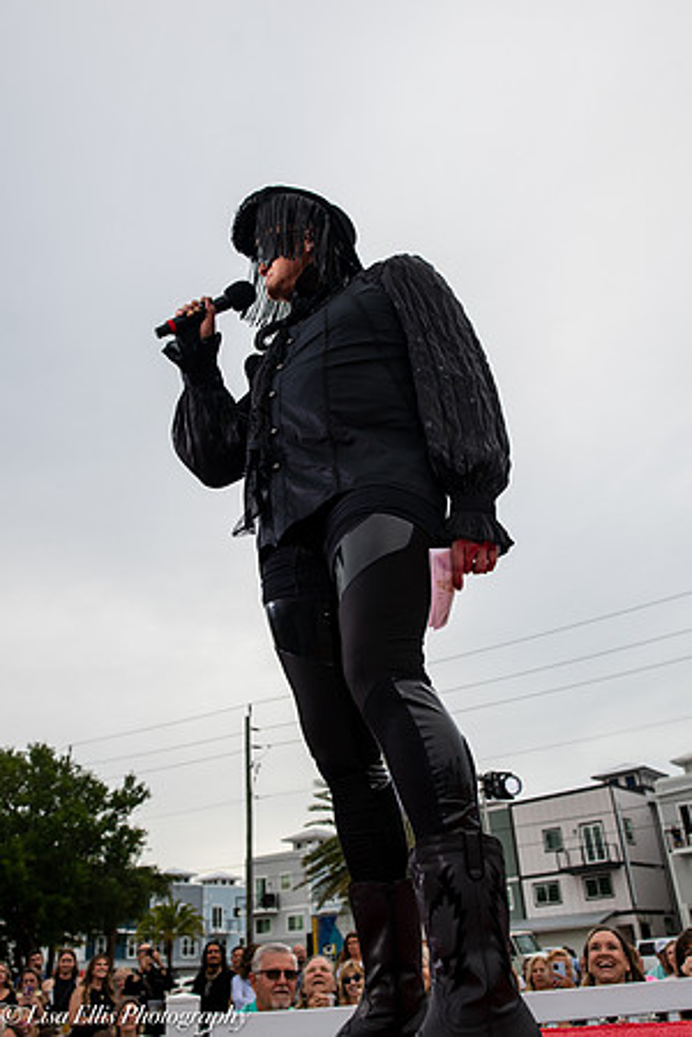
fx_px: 807
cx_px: 346
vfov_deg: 65.5
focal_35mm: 28
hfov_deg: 46.4
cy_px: 518
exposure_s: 1/400
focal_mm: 24
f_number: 4.5
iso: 320
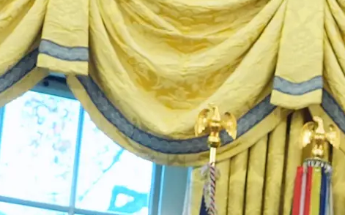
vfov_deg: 9.2
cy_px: 441
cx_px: 426
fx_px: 1250
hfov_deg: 15.1
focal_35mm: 133
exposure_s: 1/250
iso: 2500
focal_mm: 24
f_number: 2.8
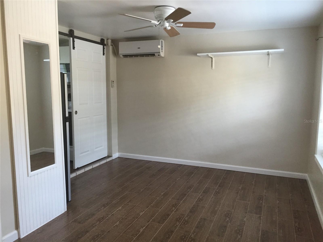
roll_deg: -0.7
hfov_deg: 61.7
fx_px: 271
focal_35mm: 29
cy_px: 121
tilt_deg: -6.4
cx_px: 162
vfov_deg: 48.2
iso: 50
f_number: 2.2
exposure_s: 1/30
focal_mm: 4.15
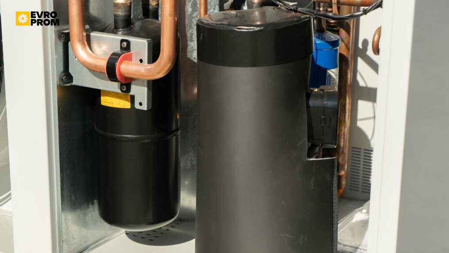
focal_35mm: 74
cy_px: 147
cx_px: 226
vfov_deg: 16.3
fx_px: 881
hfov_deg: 28.6
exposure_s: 1/1250
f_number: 5.6
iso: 250
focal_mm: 70
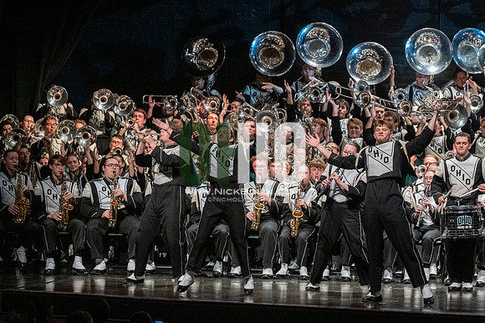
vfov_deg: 7.3
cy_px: 162
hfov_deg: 11.0
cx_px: 242
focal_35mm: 187
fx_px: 2518
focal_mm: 125
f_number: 4
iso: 4000
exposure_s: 1/500
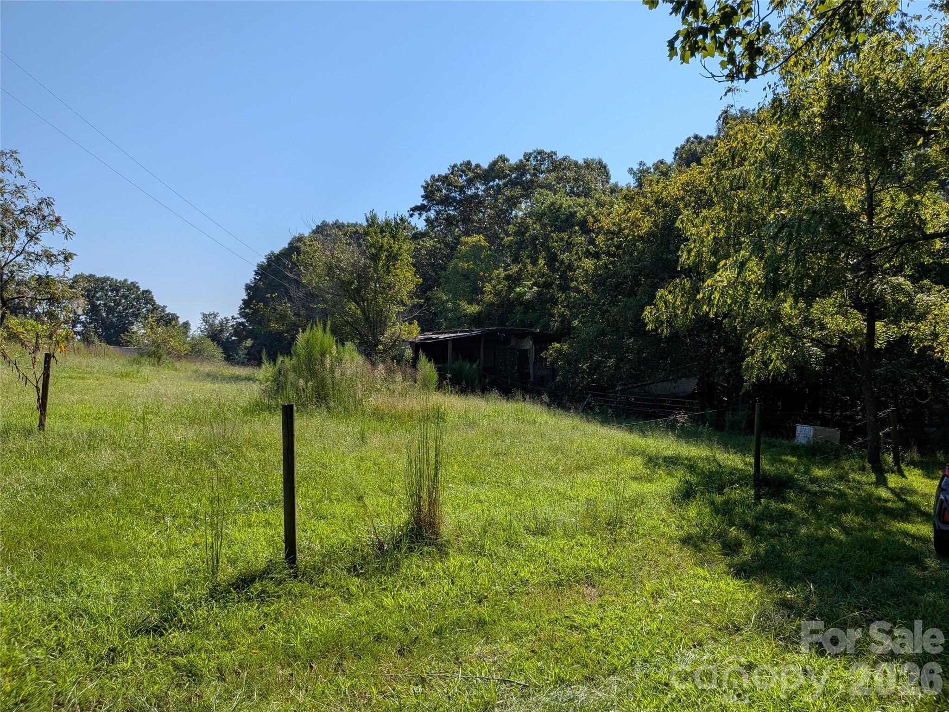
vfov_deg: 56.8
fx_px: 658
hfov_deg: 71.6
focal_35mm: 24
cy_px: 356
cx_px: 474
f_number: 1.7
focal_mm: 4.53
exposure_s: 1/2653
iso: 30
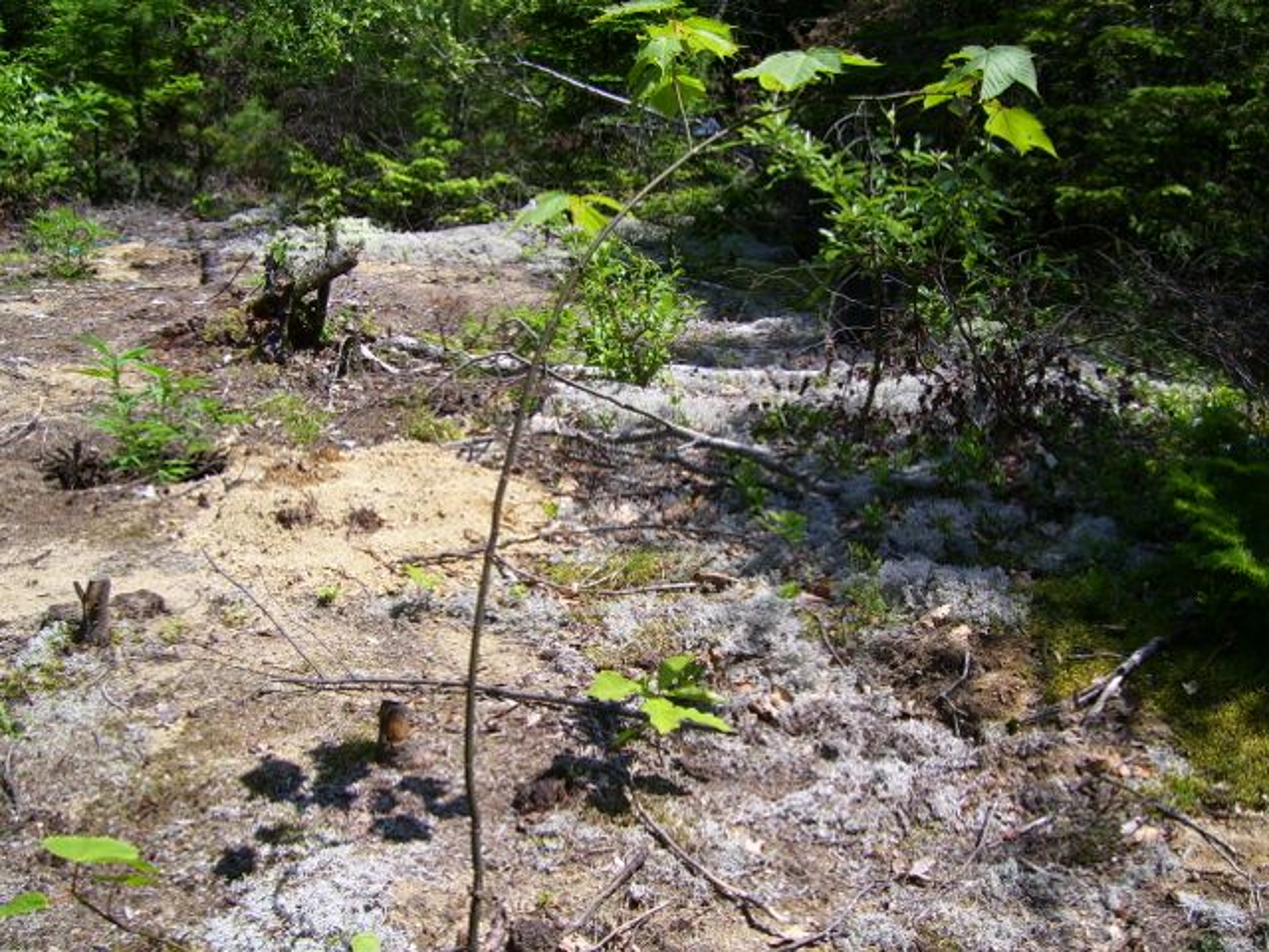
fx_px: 1356
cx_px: 634
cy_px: 476
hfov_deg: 50.1
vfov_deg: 38.7
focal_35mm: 37
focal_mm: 6
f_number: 4.8
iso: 80
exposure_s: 1/350
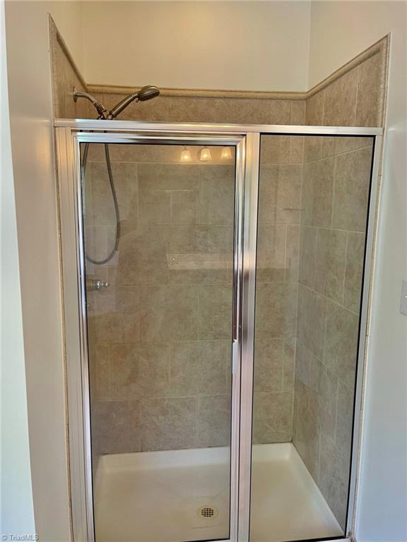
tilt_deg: -9.1
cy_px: 271
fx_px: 408
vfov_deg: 67.3
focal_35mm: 26
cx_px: 204
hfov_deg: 53.1
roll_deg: -0.3
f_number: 1.6
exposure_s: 1/60
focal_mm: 5.1
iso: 125
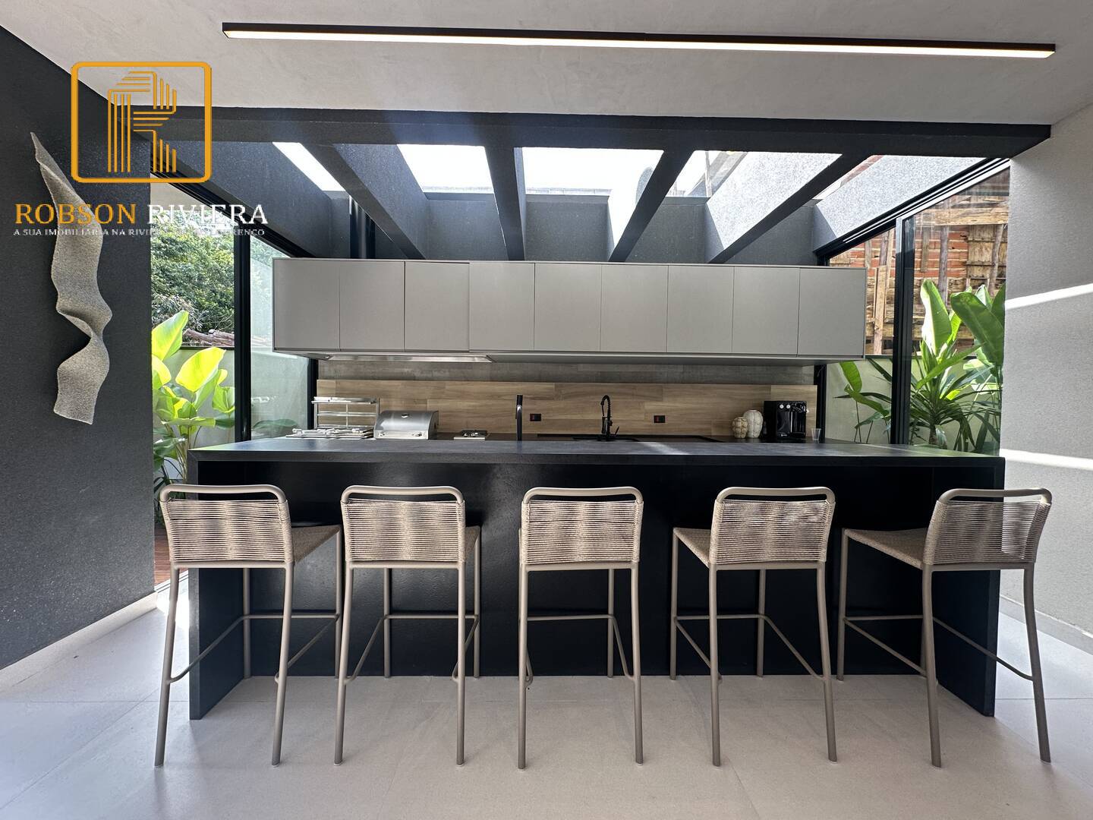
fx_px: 442
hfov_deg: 102.1
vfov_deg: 85.7
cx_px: 546
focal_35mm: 14
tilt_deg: -0.8
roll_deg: -0.9
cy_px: 410
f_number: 2.2
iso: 100
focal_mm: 2.22
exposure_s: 1/120
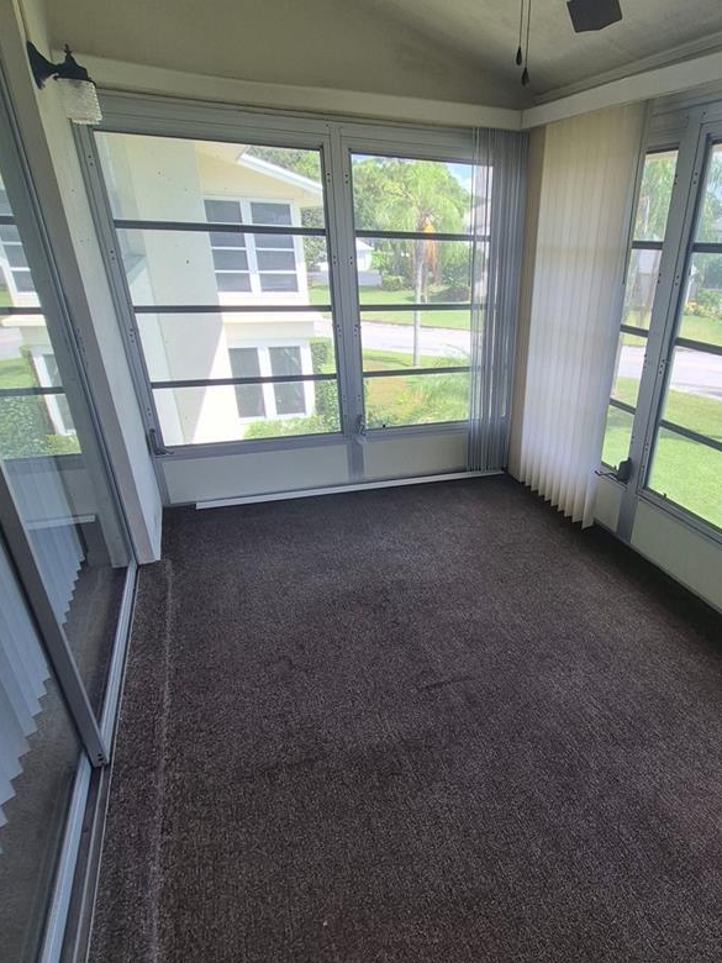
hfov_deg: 64.7
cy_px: 533
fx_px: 556
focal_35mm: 20
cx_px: 464
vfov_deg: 81.5
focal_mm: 1.74
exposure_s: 1/210
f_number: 2.2
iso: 40
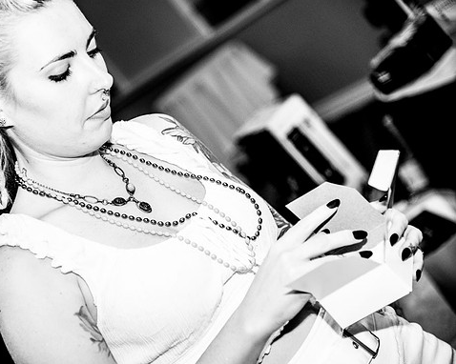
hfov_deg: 19.5
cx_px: 180
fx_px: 1322
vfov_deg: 15.7
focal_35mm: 98
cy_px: 183
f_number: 4
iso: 640
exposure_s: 1/200
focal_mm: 86
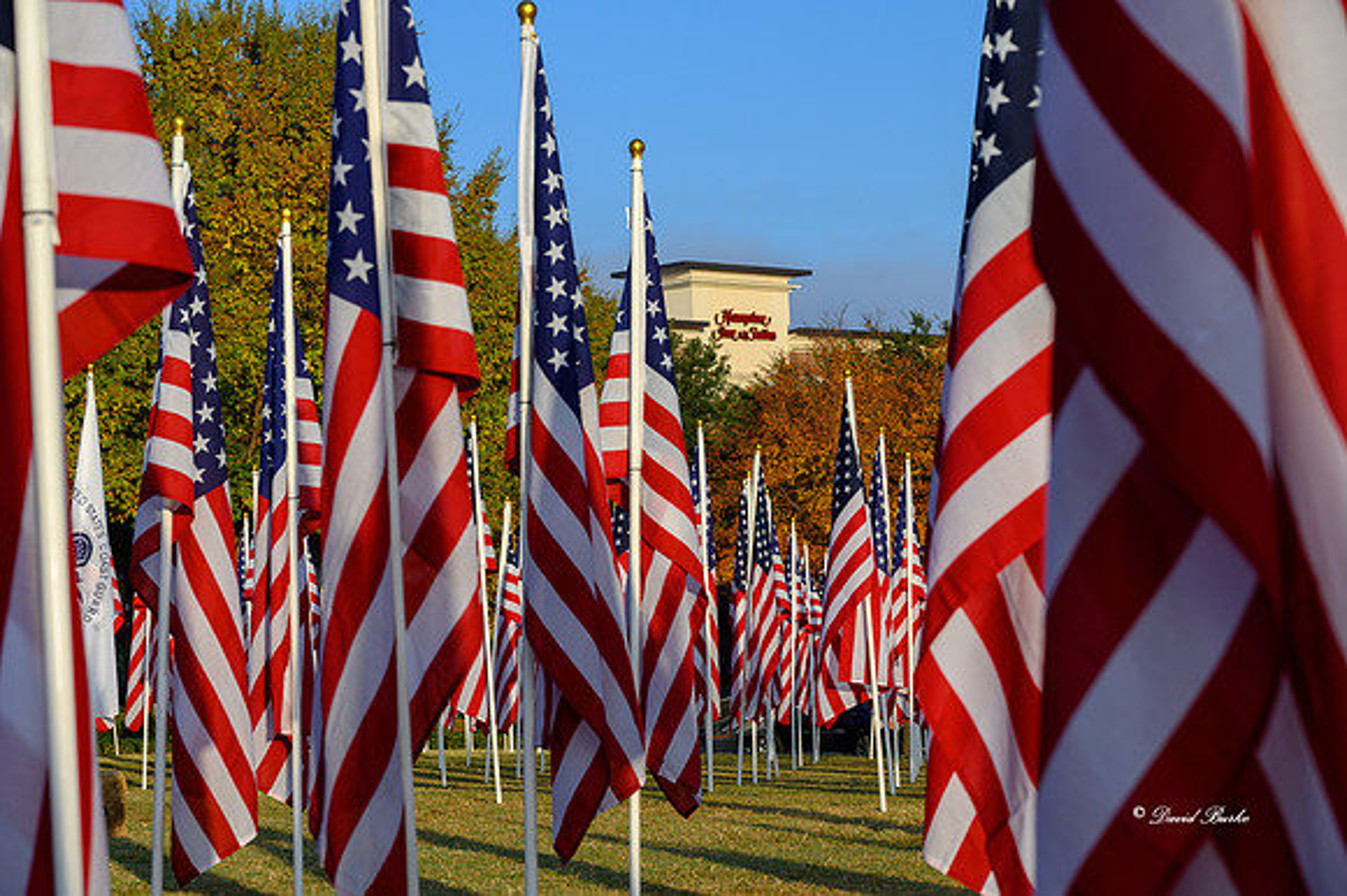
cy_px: 448
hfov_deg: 21.5
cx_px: 674
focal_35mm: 95
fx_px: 3552
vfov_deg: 14.4
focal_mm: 95
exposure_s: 1/125
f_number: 11
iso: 100
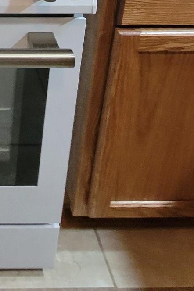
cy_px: -180
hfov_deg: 23.1
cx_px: -97
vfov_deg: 25.7
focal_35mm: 47
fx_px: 380
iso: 320
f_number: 2.2
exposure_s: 1/40
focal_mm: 2.2
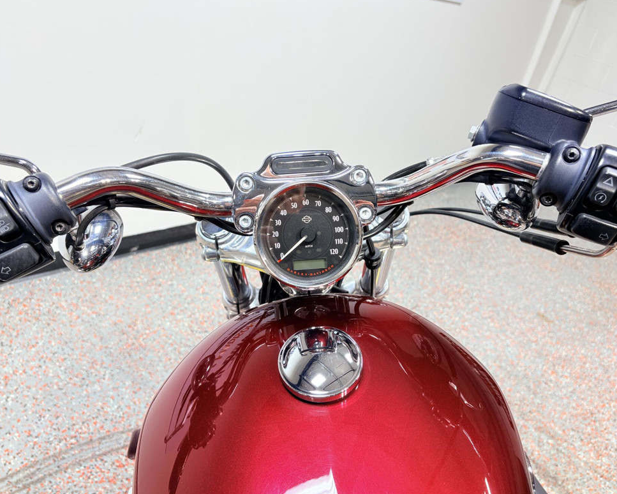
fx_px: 511
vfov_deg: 51.5
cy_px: 247
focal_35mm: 28
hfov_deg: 62.2
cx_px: 305
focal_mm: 5.96
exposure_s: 1/120
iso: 50
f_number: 1.6
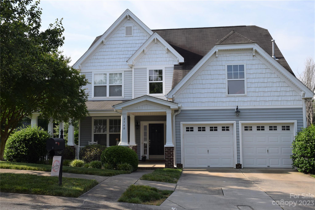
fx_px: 315
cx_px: 158
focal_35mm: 36
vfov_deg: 36.8
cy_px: 105
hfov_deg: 53.1
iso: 200
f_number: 9
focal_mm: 24
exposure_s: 1/320
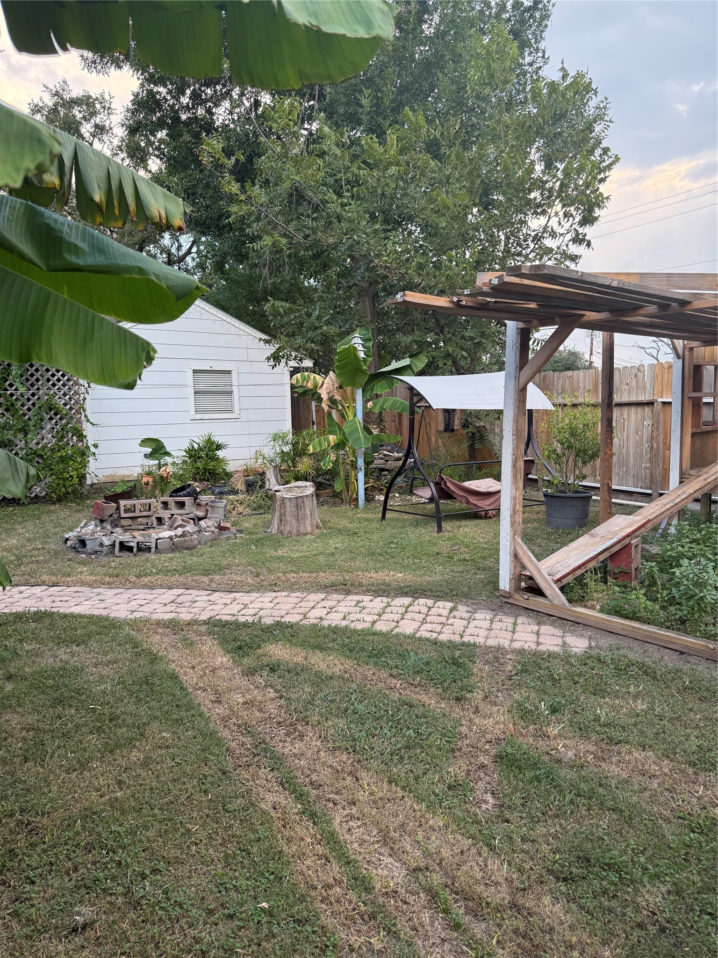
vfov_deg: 71.6
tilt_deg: -8.3
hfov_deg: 56.8
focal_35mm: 24
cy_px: 479
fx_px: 664
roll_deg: +0.7
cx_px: 359
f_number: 1.78
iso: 100
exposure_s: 1/377
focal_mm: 6.76
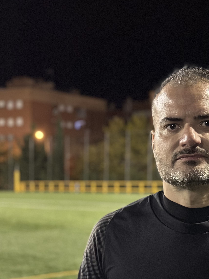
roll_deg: +0.2
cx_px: 138
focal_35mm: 85
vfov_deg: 22.9
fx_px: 684
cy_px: 197
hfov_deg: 17.3
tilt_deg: -1.8
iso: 800
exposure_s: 1/25
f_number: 1.78
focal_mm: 6.86
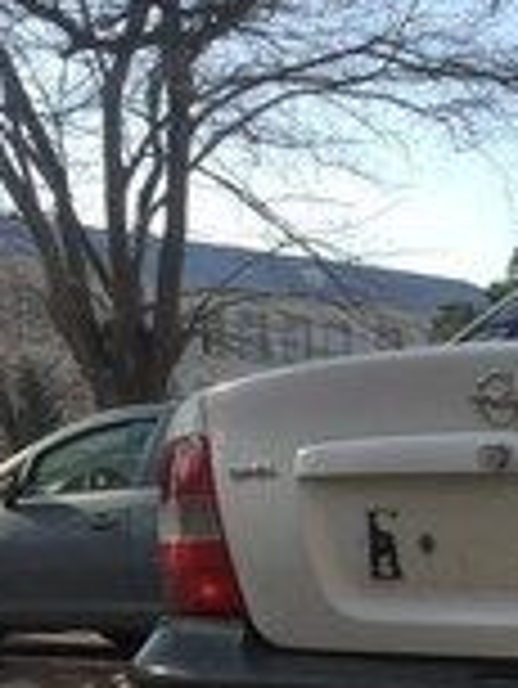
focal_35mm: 94
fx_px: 1873
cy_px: 827
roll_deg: -0.2
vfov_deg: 19.6
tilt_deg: -8.0
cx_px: 806
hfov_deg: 14.5
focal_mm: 4.15
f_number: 2.2
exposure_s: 1/1014
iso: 32
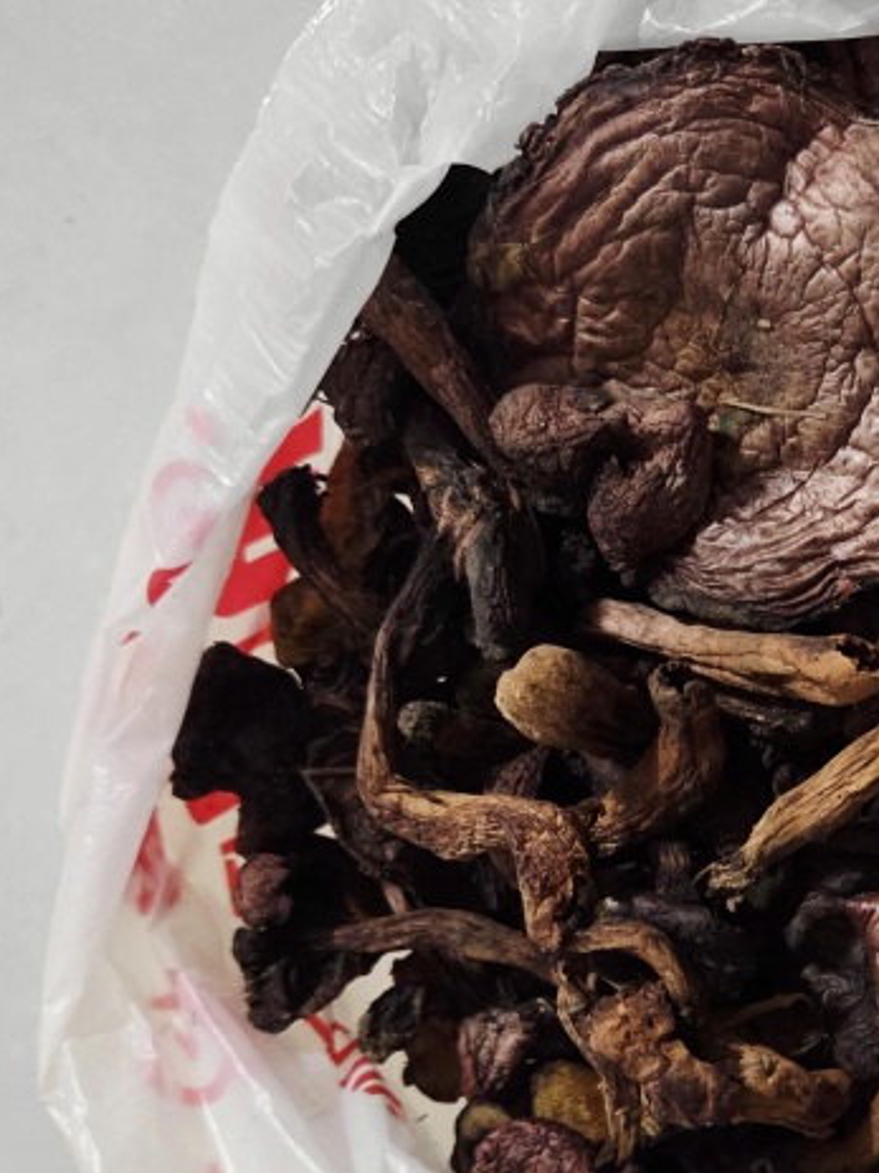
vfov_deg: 35.6
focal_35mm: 53
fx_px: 1795
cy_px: 825
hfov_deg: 26.4
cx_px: 821
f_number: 1.8
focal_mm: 5.4
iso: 1600
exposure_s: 1/33.4
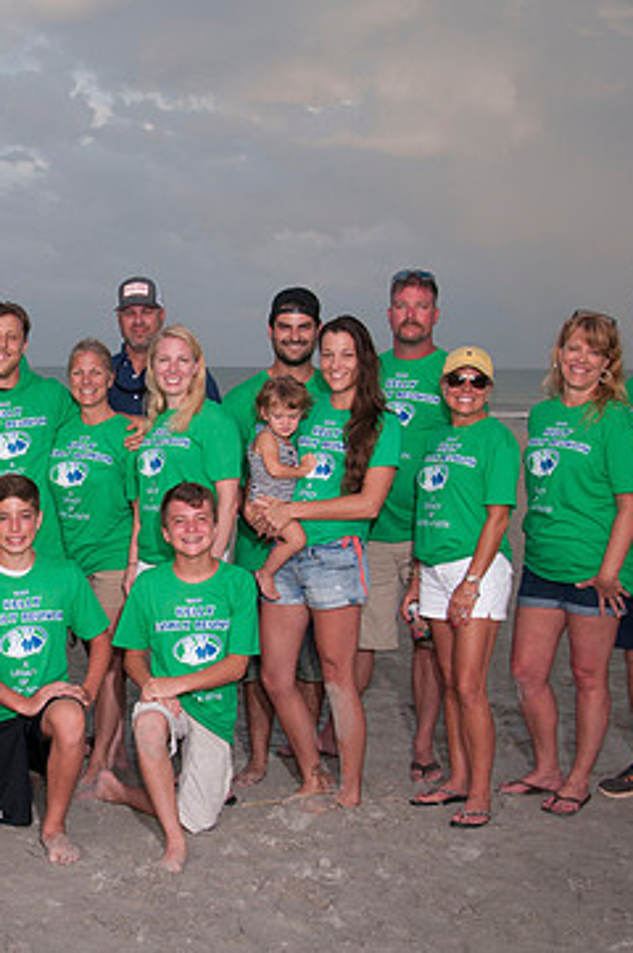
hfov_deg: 24.7
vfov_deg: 37.5
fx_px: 1400
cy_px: 495
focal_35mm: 53
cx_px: 61
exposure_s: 1/160
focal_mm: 22
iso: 100
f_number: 5.6
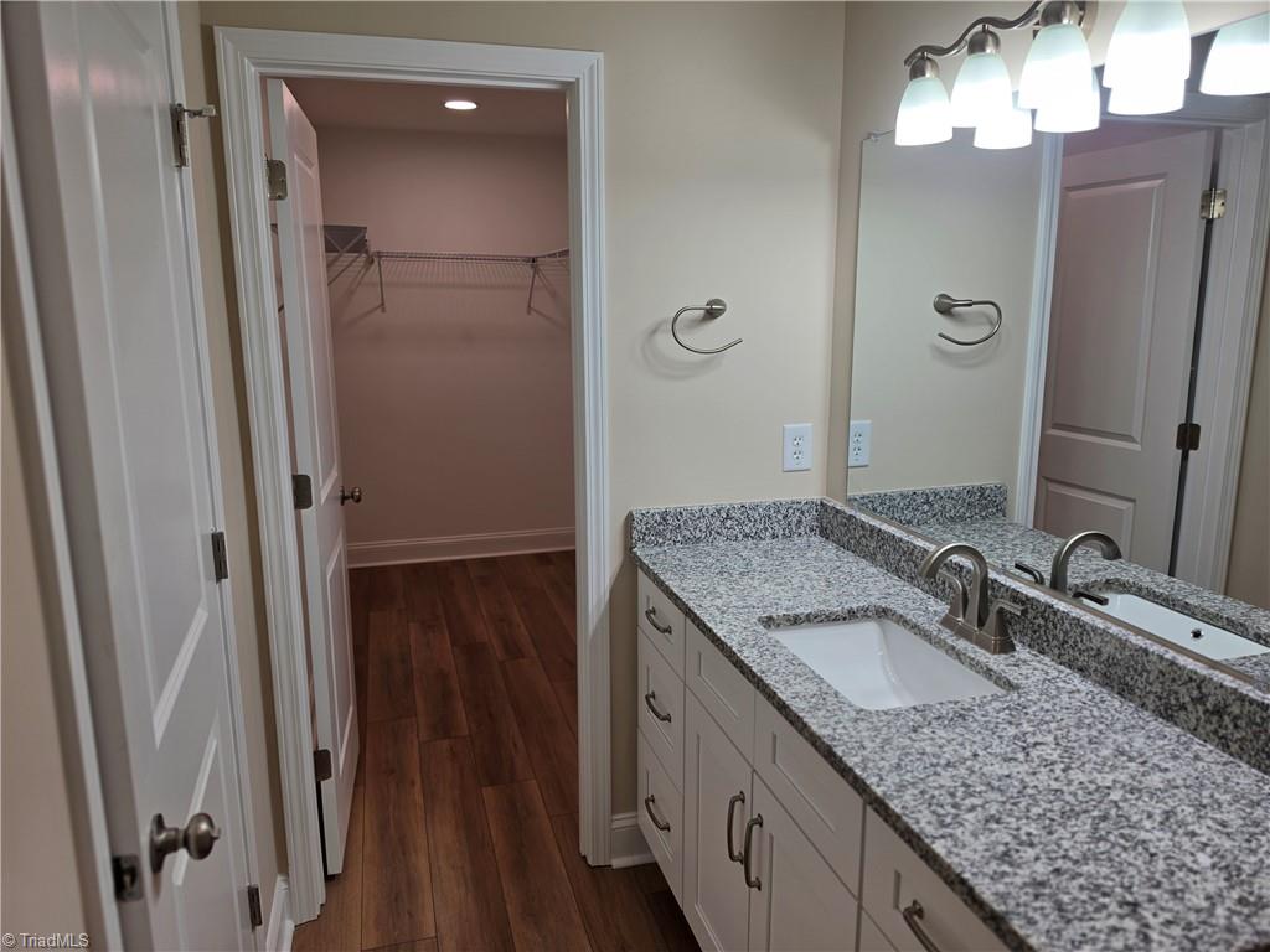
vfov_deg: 58.9
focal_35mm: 23
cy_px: 476
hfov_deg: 73.9
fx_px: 844
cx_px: 635
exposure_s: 1/120
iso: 10
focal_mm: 6.5
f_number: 1.4
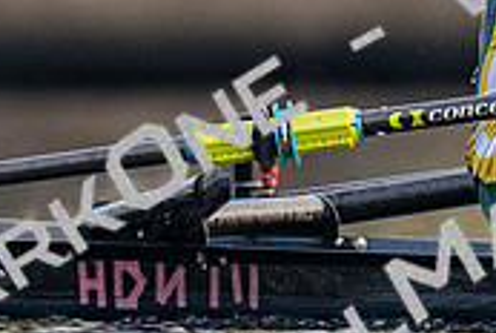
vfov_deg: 0.5
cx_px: 786
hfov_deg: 0.7
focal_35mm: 3016
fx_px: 41625
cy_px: 24
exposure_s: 1/2500
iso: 2000
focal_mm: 600
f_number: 4
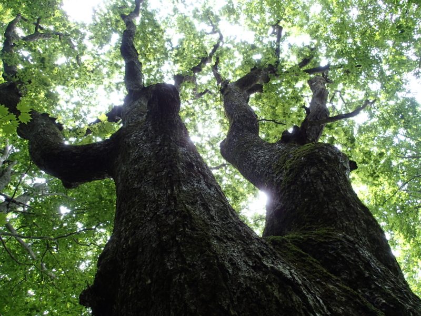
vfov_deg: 54.9
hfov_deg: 69.4
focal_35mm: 25
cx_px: 210
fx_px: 304
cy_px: 158
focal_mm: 4.5
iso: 100
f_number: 2.8
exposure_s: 1/80
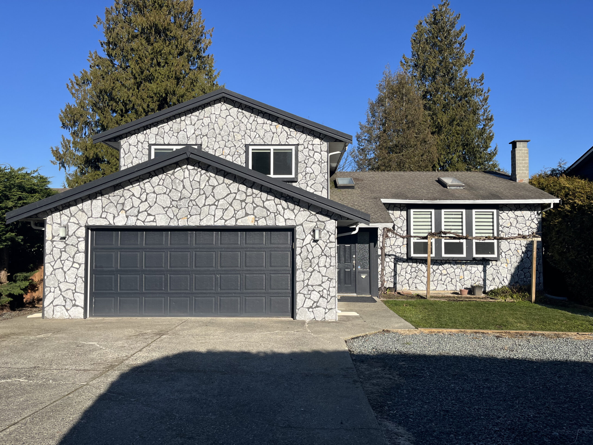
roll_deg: +0.4
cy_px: 222
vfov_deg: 53.1
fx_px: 445
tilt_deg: +2.5
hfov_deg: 67.3
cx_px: 296
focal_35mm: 26
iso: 50
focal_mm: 5.1
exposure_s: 1/4016
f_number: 1.6
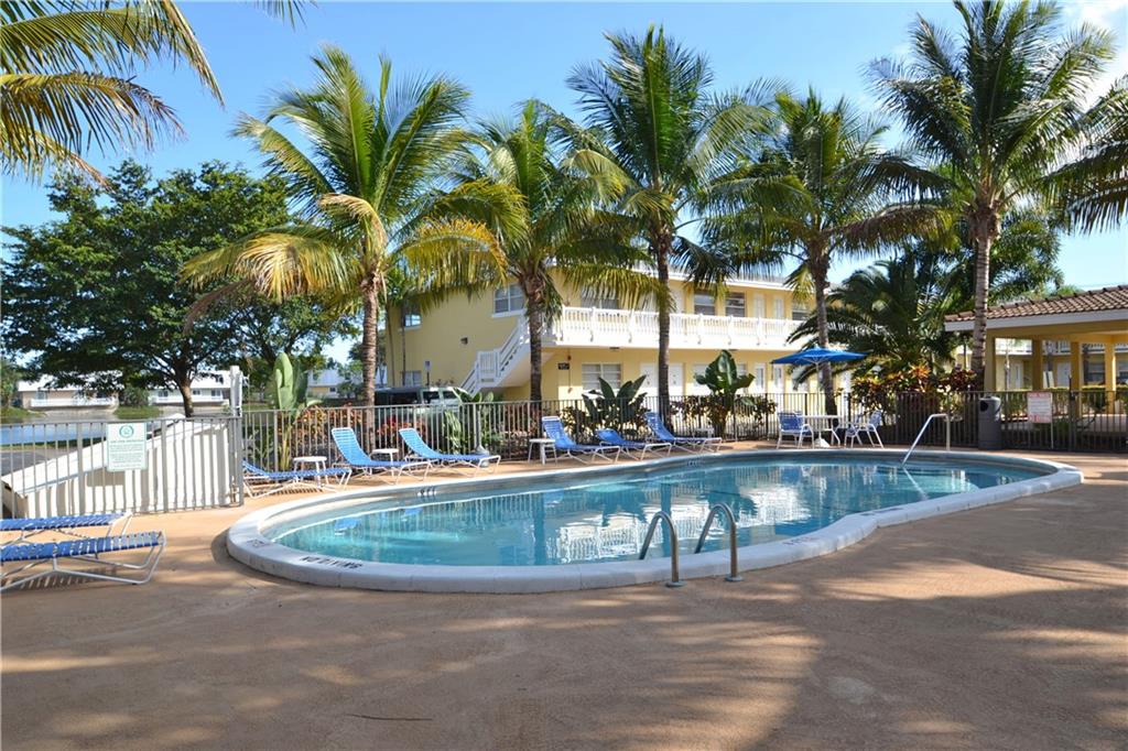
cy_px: 376
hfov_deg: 73.8
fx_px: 752
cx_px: 564
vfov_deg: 53.1
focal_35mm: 24
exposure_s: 1/160
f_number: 7.1
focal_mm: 16
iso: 100
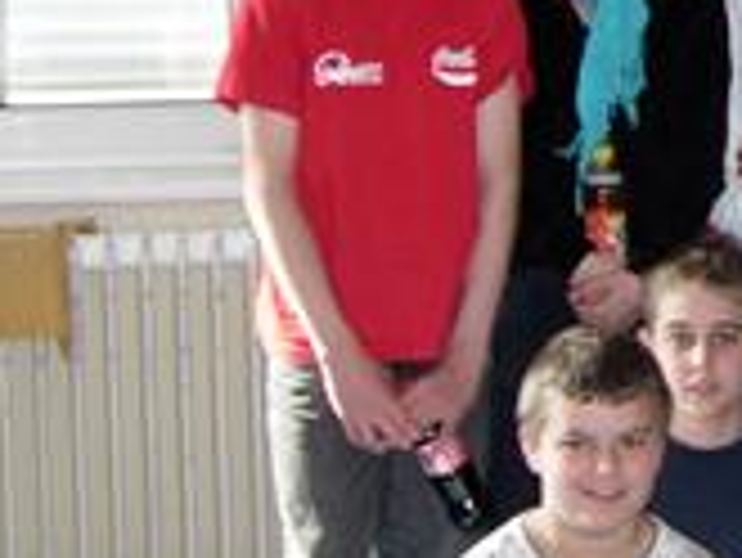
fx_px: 2960
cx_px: 1120
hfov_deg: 13.4
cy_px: -119
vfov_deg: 10.6
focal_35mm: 138
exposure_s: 1/34.8
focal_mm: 7.8
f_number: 2.8
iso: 86
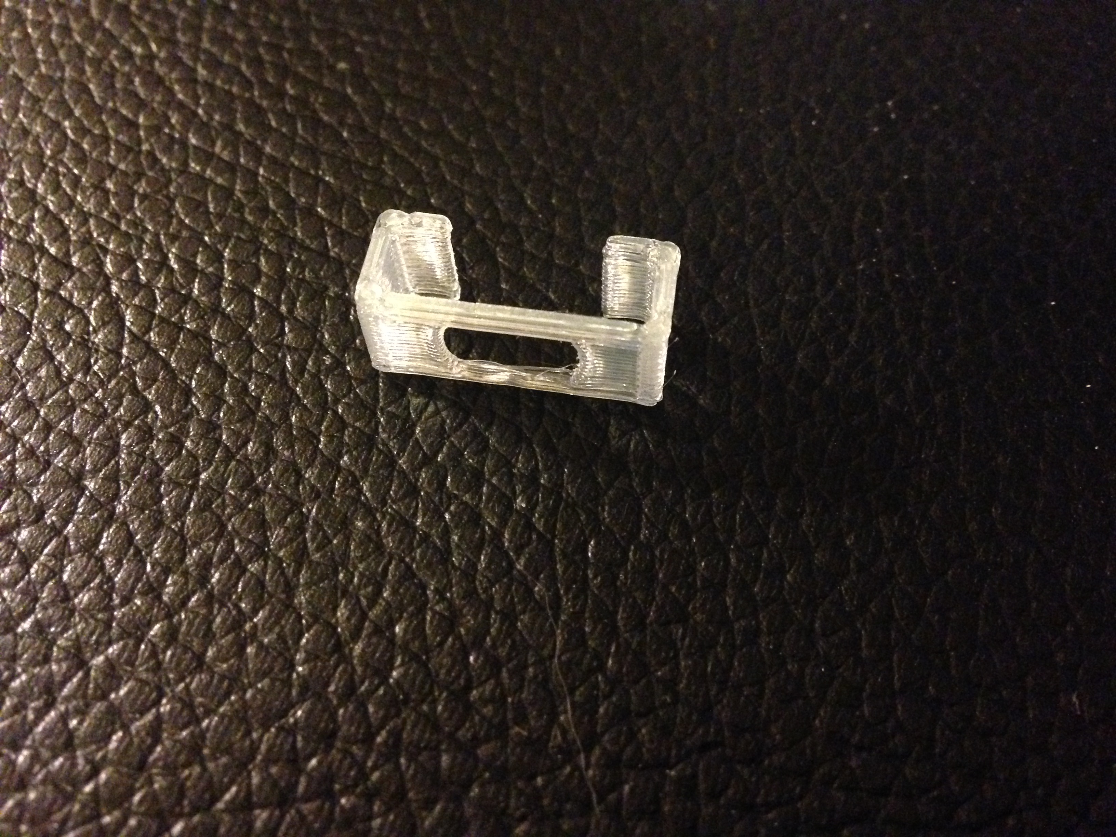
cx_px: 558
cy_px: 418
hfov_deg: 55.4
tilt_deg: -58.4
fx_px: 1064
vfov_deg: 42.9
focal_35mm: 33
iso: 800
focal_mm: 4.12
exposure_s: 1/15
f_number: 2.4
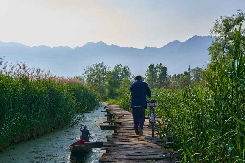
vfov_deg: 29.8
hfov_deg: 43.6
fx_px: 306
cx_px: 122
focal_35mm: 45
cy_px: 82
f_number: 9
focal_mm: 45
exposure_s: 1/80
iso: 50
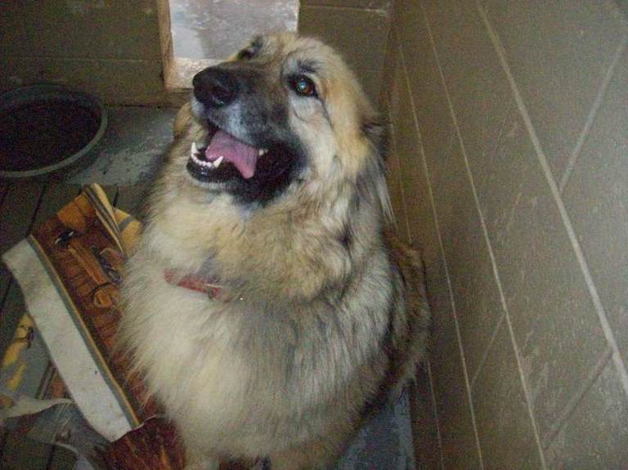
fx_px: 653
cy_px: 235
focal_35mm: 36
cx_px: 314
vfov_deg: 39.6
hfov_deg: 51.4
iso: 800
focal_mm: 6
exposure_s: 1/128
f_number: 2.7
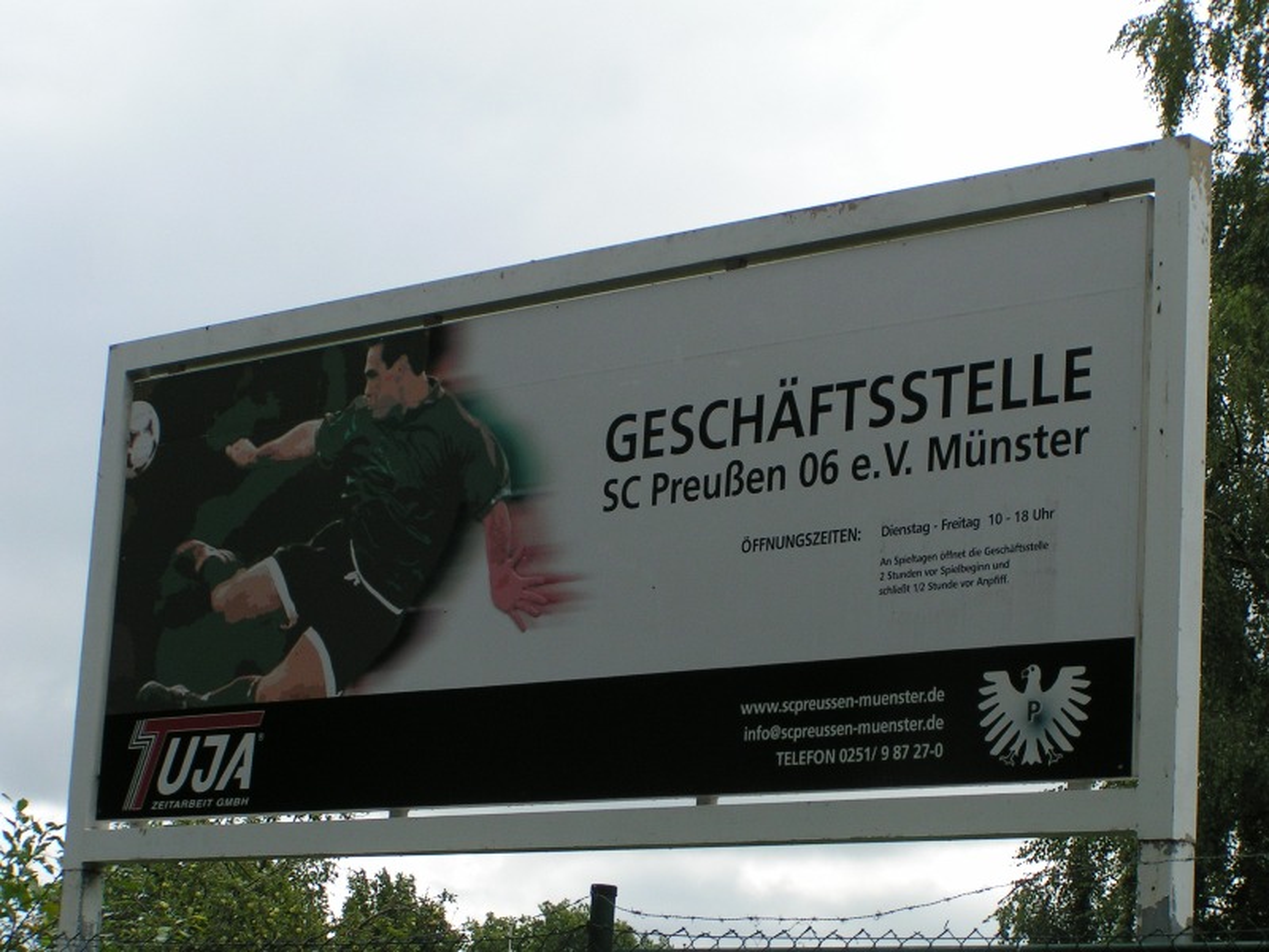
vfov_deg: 17.2
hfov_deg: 22.8
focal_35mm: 86
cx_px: 634
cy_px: 476
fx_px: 3153
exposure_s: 1/250
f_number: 5.6
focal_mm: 13.2
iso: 50
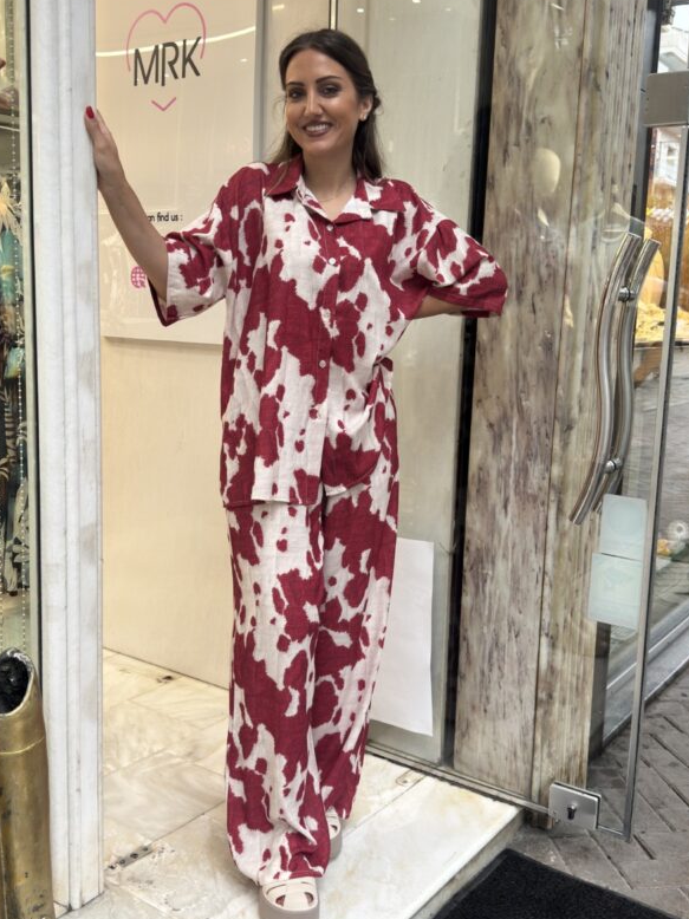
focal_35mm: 36
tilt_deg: -8.6
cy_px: 455
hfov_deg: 39.6
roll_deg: -1.9
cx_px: 342
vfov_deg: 51.4
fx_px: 956
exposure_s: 1/135
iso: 64
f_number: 1.78
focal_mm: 6.76
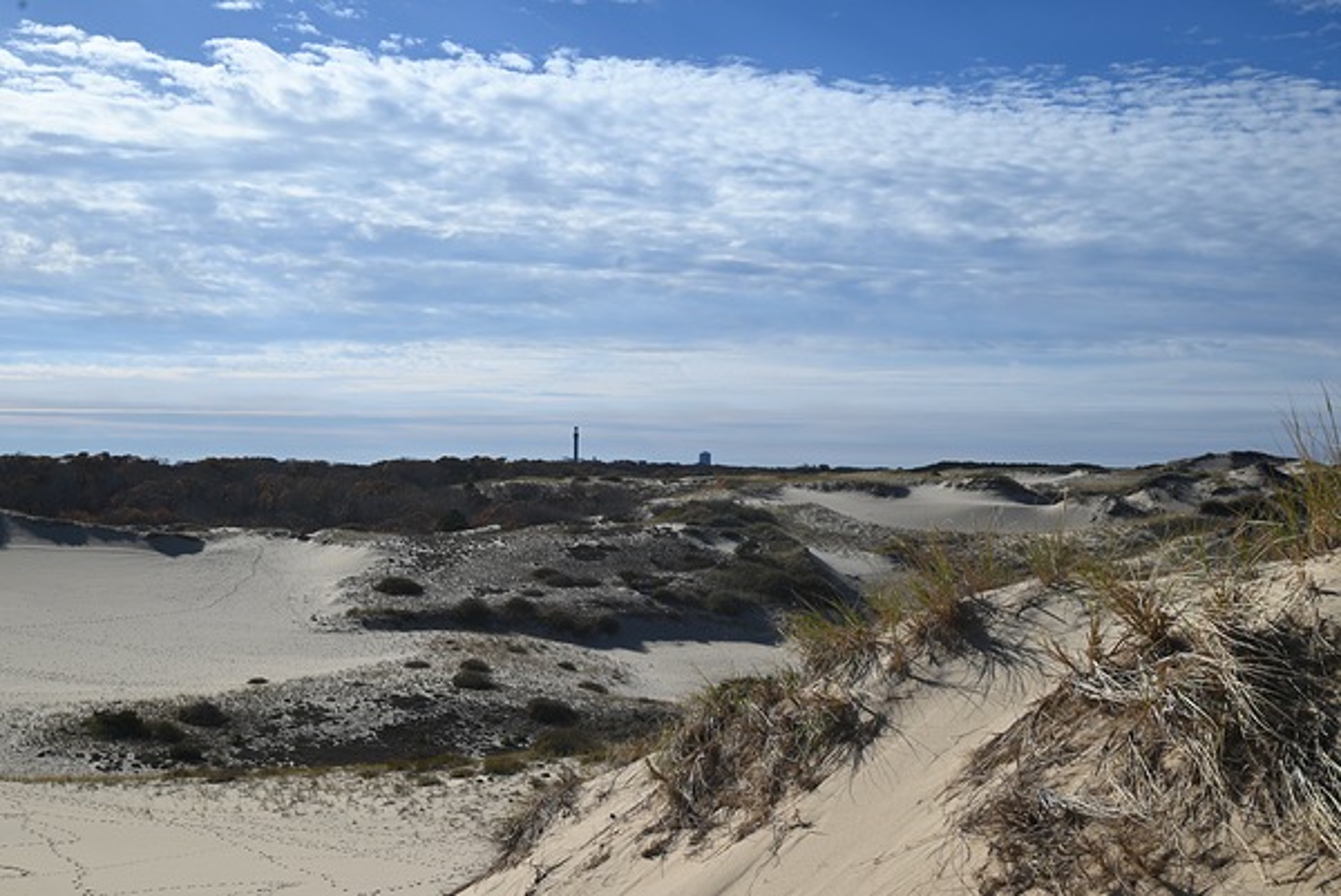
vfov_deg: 34.3
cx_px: 670
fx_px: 1454
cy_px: 448
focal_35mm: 39
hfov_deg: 49.5
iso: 100
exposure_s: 1/500
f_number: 10
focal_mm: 39
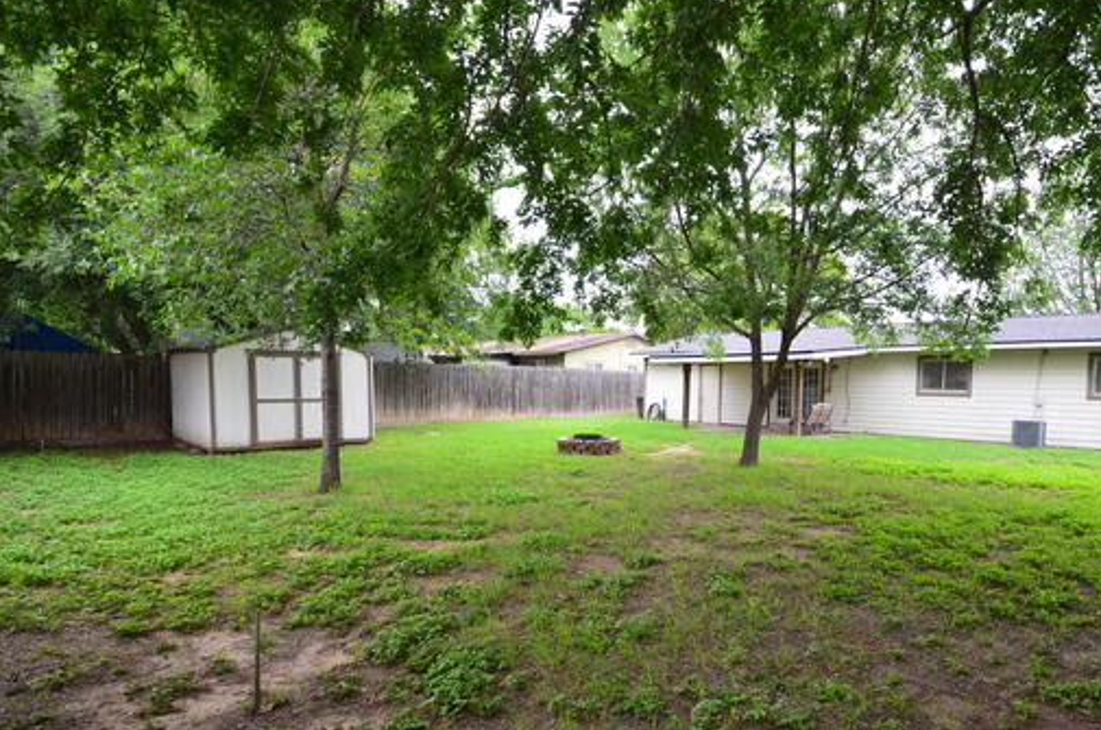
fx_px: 580
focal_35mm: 19
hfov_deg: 86.0
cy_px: 397
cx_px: 658
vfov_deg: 64.3
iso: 400
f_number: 8
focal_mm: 10
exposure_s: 1/60
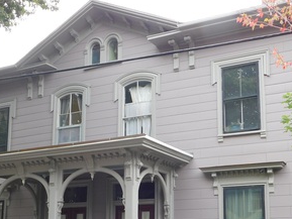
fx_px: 473
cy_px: 166
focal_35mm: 56
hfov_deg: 34.3
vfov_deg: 25.8
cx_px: 135
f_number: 3.5
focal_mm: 6.3
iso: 125
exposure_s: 1/125
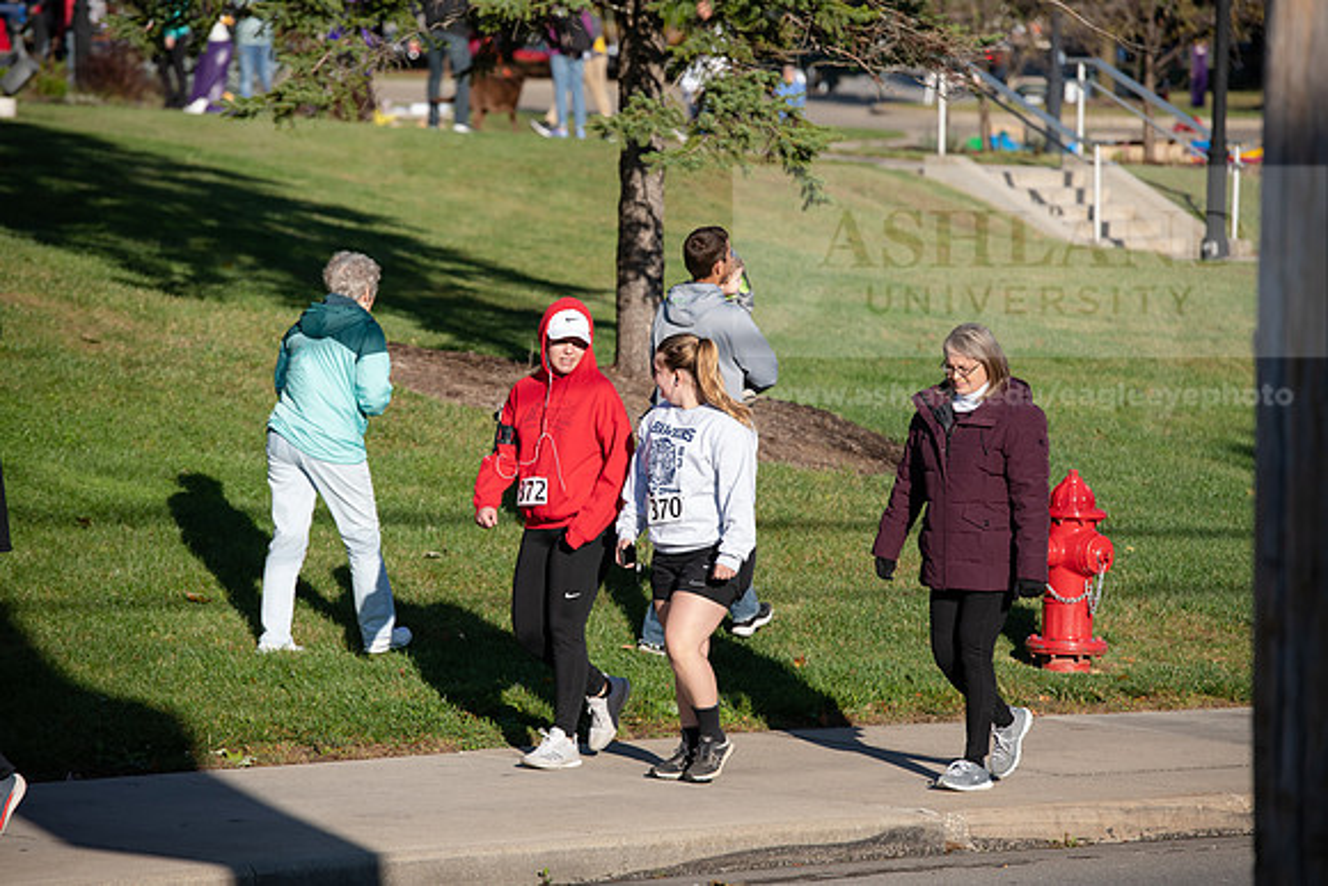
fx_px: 6826
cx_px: 664
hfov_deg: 11.1
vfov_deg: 7.4
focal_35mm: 185
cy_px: 443
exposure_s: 1/800
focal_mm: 185
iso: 200
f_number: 5
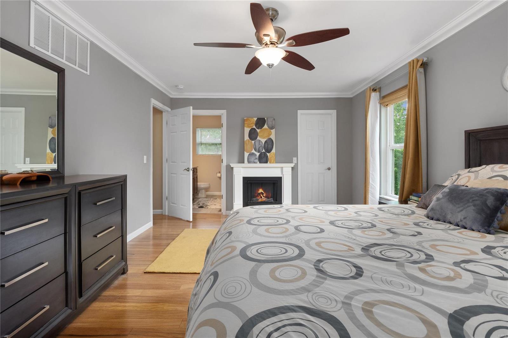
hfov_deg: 96.7
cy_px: 169
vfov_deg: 73.7
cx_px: 254
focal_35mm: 16
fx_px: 226
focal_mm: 8
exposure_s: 1/2.5
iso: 400
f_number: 8
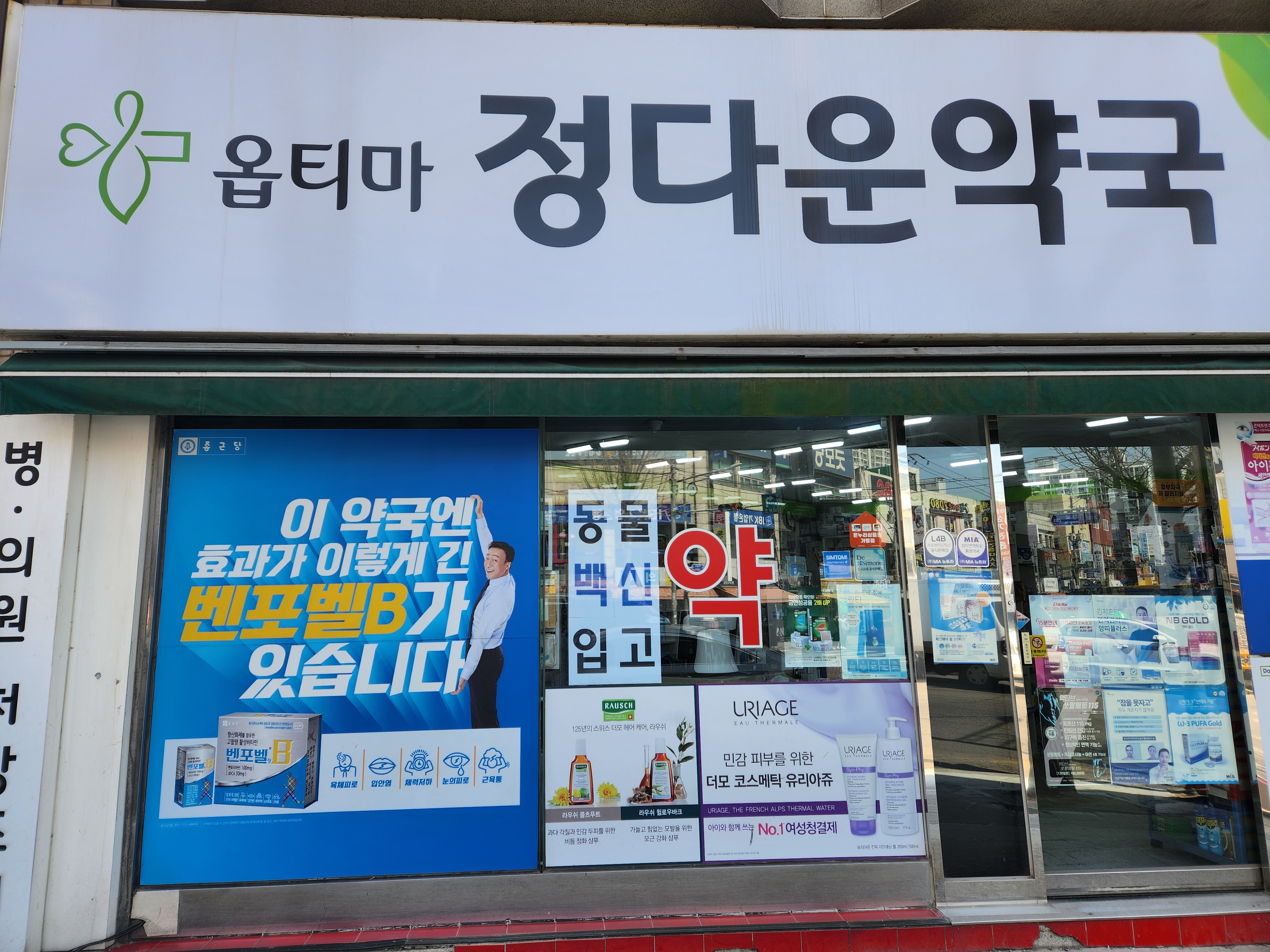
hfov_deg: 73.9
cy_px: 476
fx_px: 844
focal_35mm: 23
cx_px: 635
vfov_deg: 58.9
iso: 20
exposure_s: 1/389
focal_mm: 5.4
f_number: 1.8
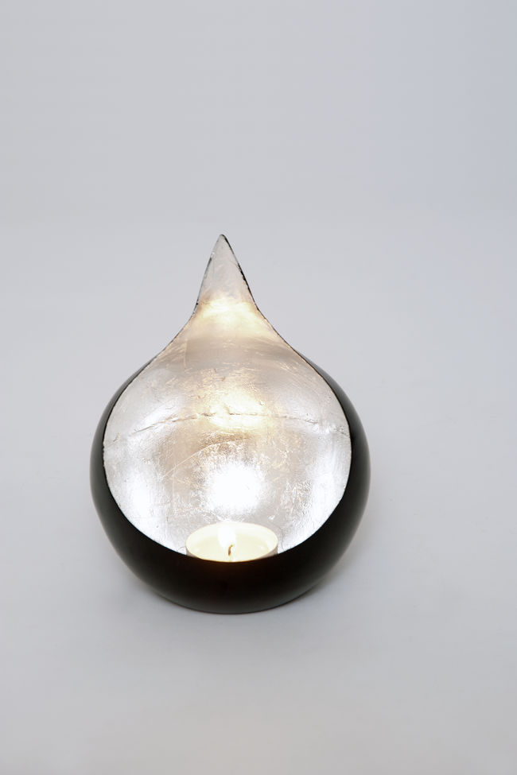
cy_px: 388
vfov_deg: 20.0
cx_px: 258
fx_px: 2197
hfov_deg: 13.4
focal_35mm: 102
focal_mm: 102
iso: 200
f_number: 11
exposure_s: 1/3
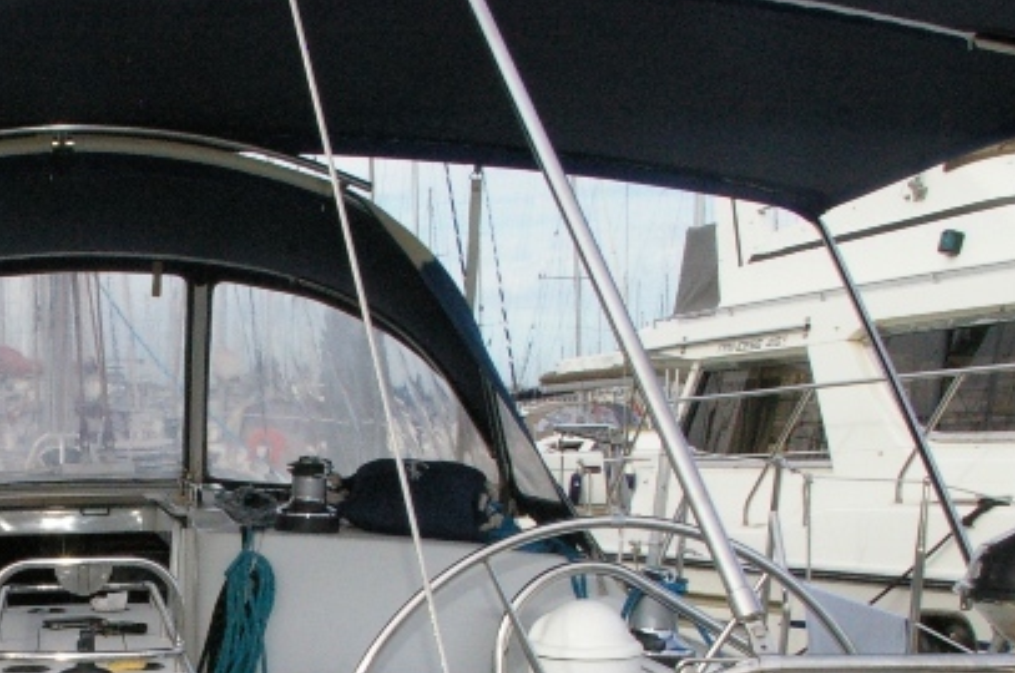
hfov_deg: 28.4
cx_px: 70
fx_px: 1914
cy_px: 669
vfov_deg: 19.4
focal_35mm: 68
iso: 1600
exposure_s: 1/180
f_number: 22
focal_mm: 18
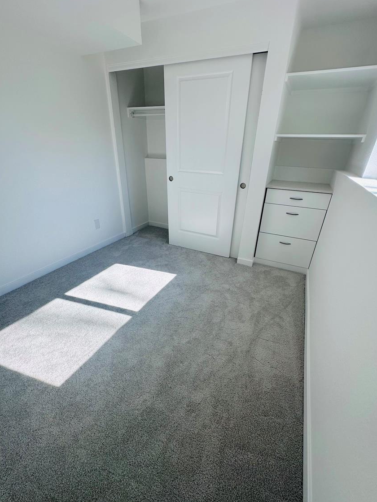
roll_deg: -2.9
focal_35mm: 15
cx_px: 193
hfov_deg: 81.7
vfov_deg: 98.2
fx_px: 218
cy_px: 256
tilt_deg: -26.0
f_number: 2.2
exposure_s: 1/348
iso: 40
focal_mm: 2.22
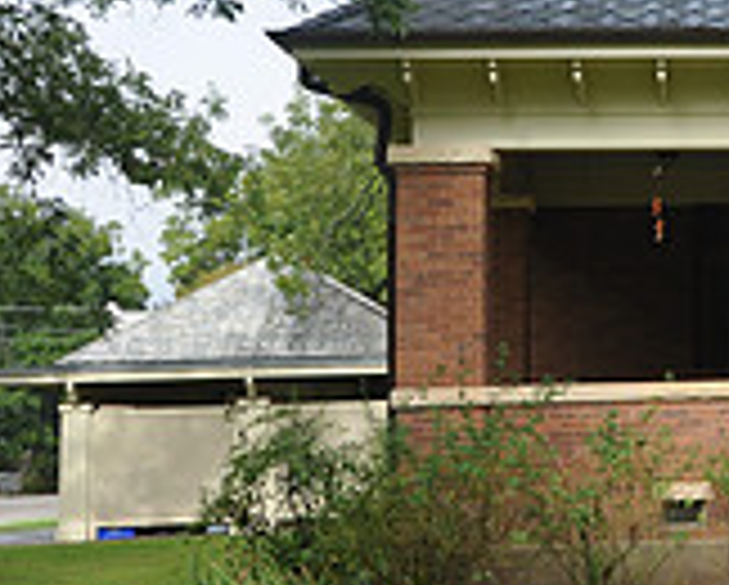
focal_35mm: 106
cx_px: 1192
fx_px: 2283
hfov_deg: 16.1
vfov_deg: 14.5
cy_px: 115
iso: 200
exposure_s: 1/160
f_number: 6.3
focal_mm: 21
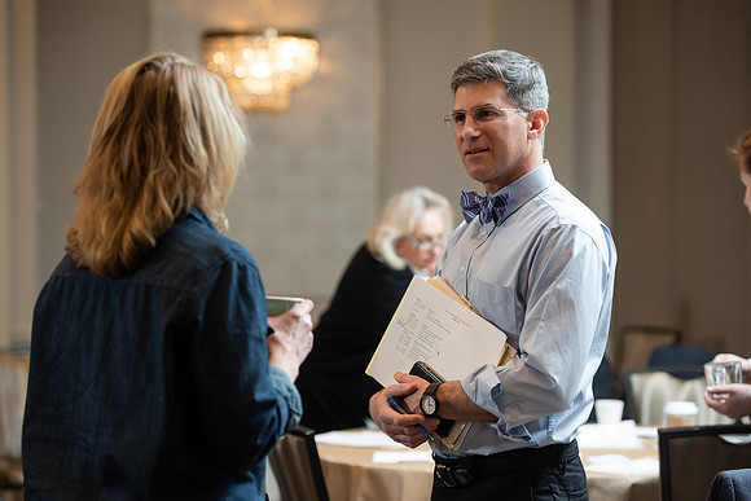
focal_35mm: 110
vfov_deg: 12.5
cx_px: 376
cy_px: 250
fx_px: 2295
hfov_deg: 18.6
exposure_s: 1/160
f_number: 3.5
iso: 1250
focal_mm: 110
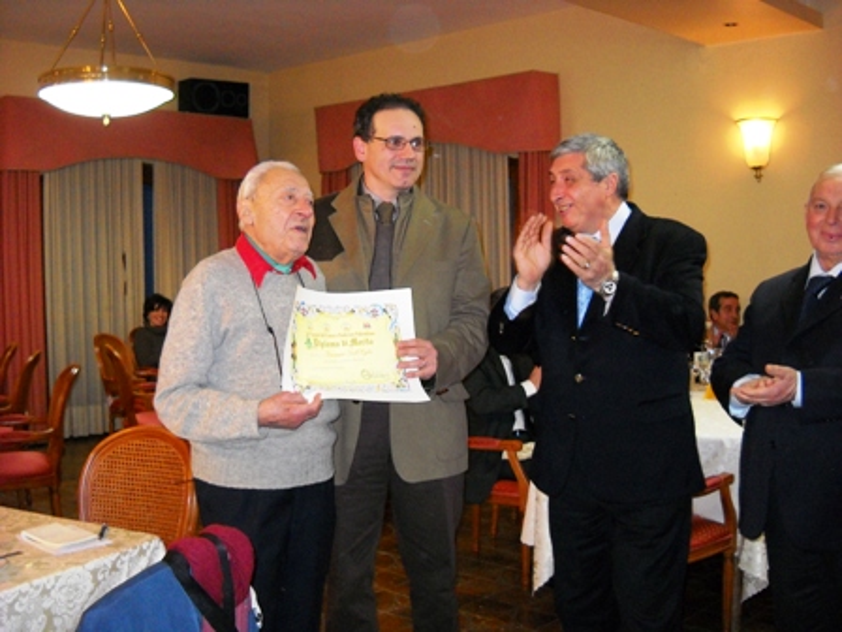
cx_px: 421
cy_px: 316
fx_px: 997
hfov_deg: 45.8
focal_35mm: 41
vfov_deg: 35.1
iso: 400
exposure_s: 1/30
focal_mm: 6.72
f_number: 3.1
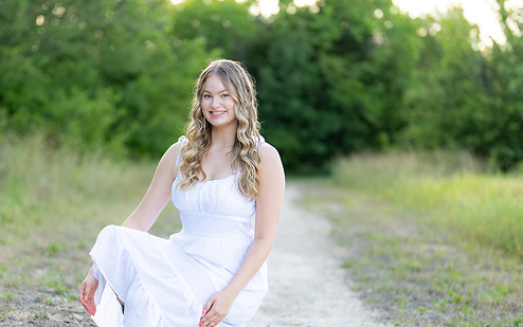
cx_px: 200
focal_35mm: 79
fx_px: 1126
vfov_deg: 16.5
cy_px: 227
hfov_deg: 26.1
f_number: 1.2
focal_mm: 50
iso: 100
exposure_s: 1/800
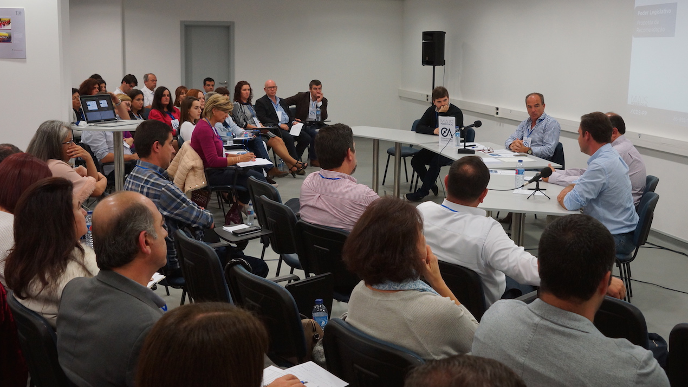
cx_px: 345
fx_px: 693
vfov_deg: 31.2
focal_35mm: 38
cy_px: 173
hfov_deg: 52.8
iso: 800
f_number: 4.5
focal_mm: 24
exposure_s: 1/80
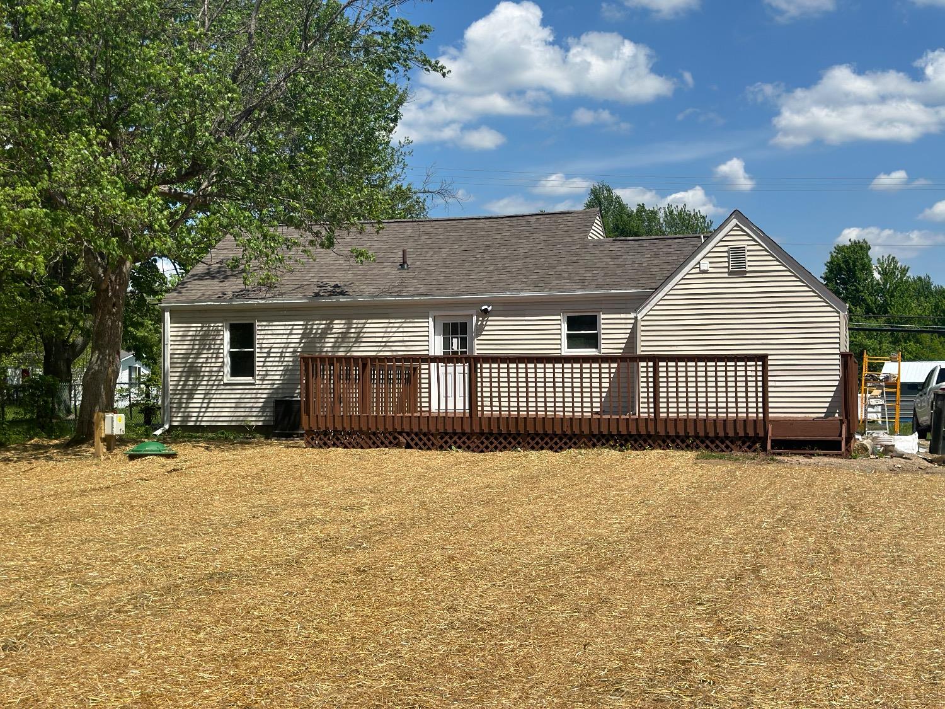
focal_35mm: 48
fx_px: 1310
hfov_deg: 39.7
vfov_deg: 30.3
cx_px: 472
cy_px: 354
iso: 80
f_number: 1.78
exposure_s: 1/4785
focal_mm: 6.86
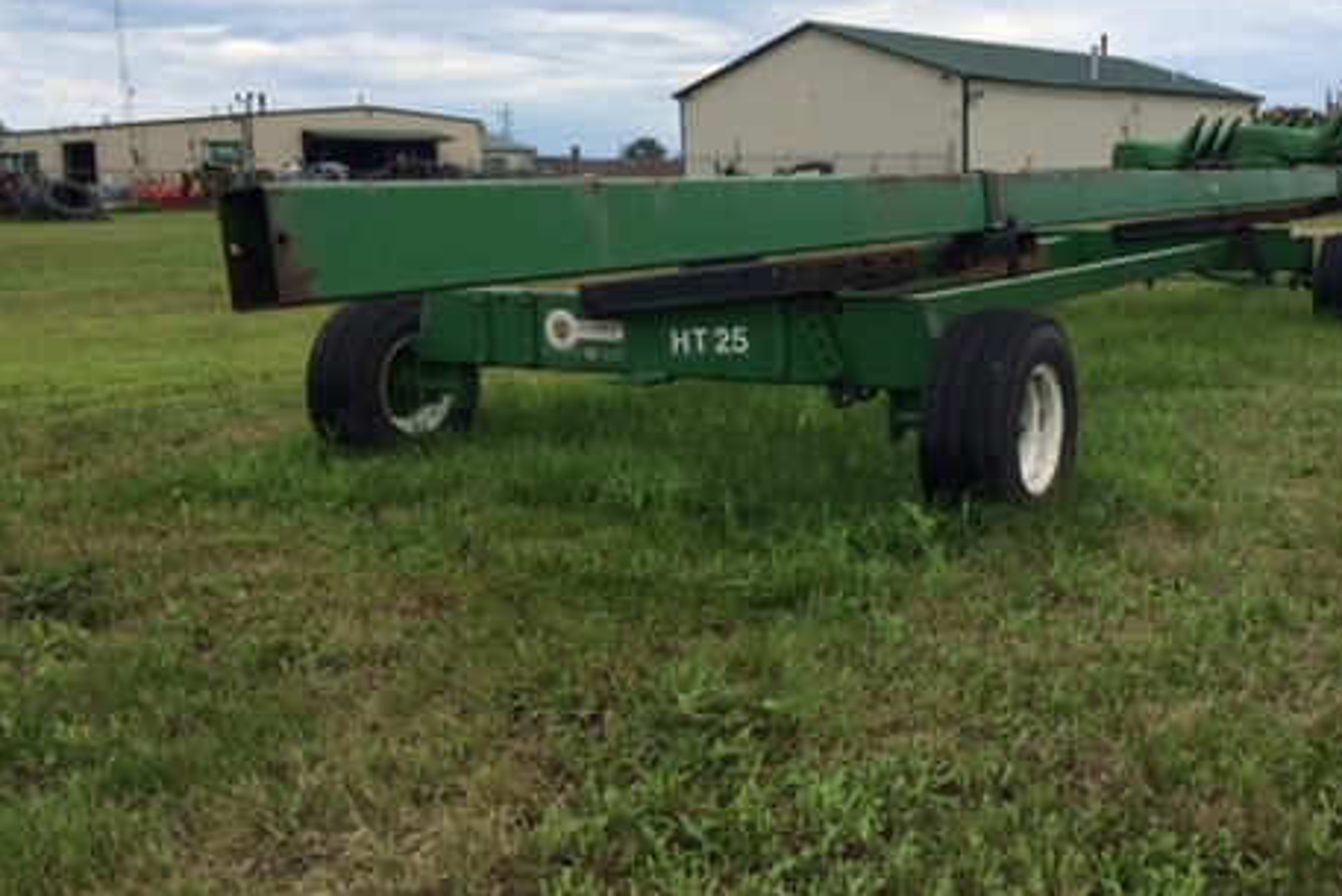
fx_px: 1417
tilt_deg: -8.6
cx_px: 772
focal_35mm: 38
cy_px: 385
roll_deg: +1.4
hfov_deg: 50.5
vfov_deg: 35.0
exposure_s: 1/2415
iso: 32
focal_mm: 4.15
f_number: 2.2
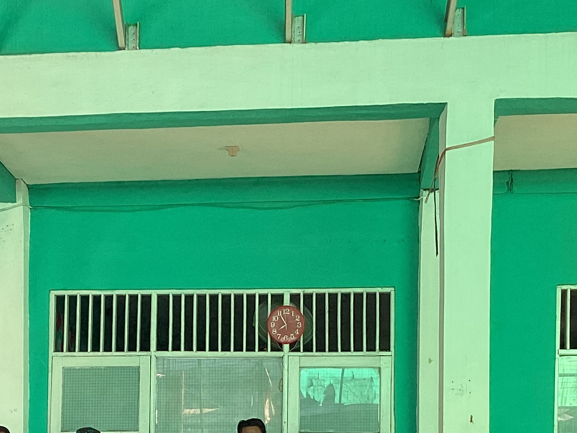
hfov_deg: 26.1
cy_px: 479
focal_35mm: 74
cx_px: 184
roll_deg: -0.6
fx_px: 1234
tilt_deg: +0.7
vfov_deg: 19.1
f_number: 2.4
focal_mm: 3.3
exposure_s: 1/100
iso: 32
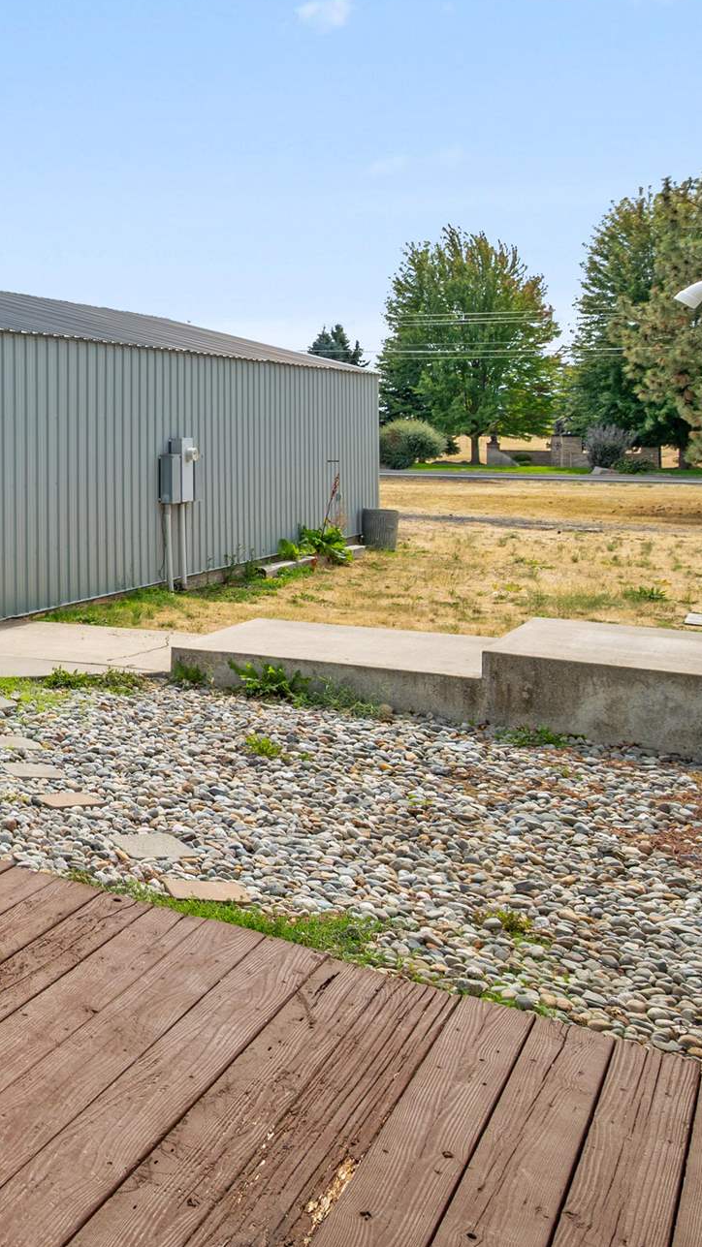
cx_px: -374
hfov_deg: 25.0
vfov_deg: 55.5
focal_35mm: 35
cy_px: 421
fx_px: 1158
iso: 100
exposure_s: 1/30
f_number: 8
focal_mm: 14
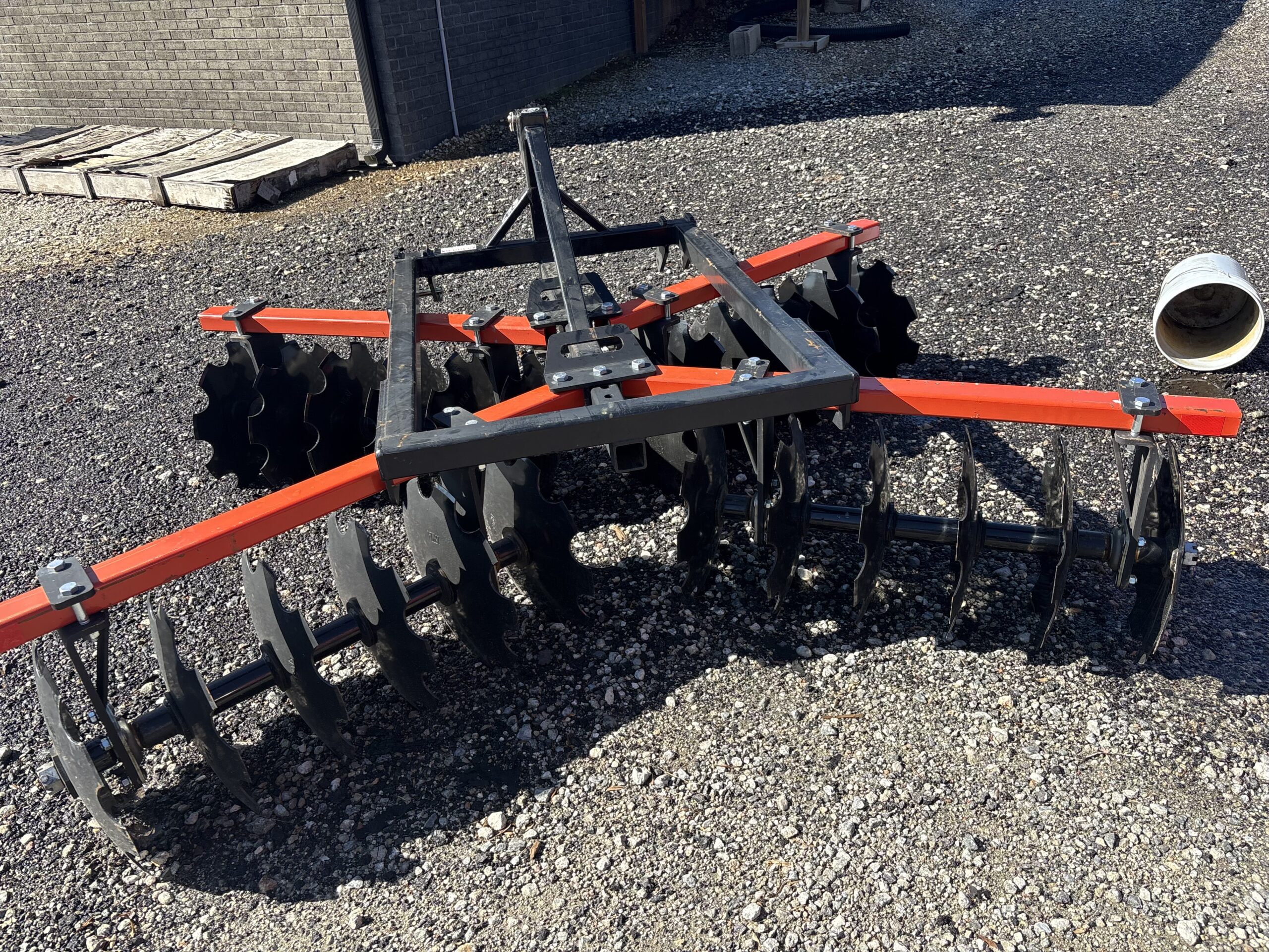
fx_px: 953
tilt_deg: -29.9
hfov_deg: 67.3
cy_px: 476
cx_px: 634
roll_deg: +2.9
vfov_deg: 53.1
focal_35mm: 26
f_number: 1.6
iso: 50
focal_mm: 5.96
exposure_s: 1/1016
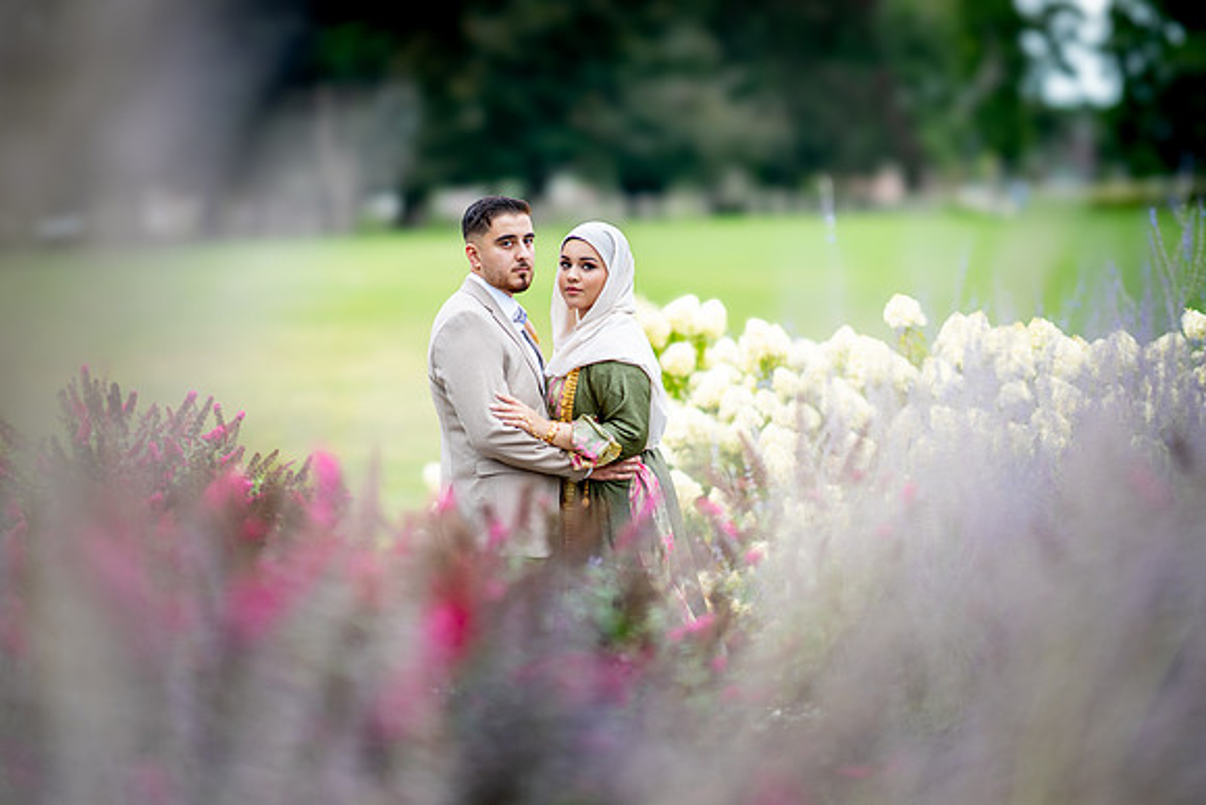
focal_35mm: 85
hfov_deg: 23.9
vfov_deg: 16.1
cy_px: 402
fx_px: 2848
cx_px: 603
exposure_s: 1/1250
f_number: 1.4
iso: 100
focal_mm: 85
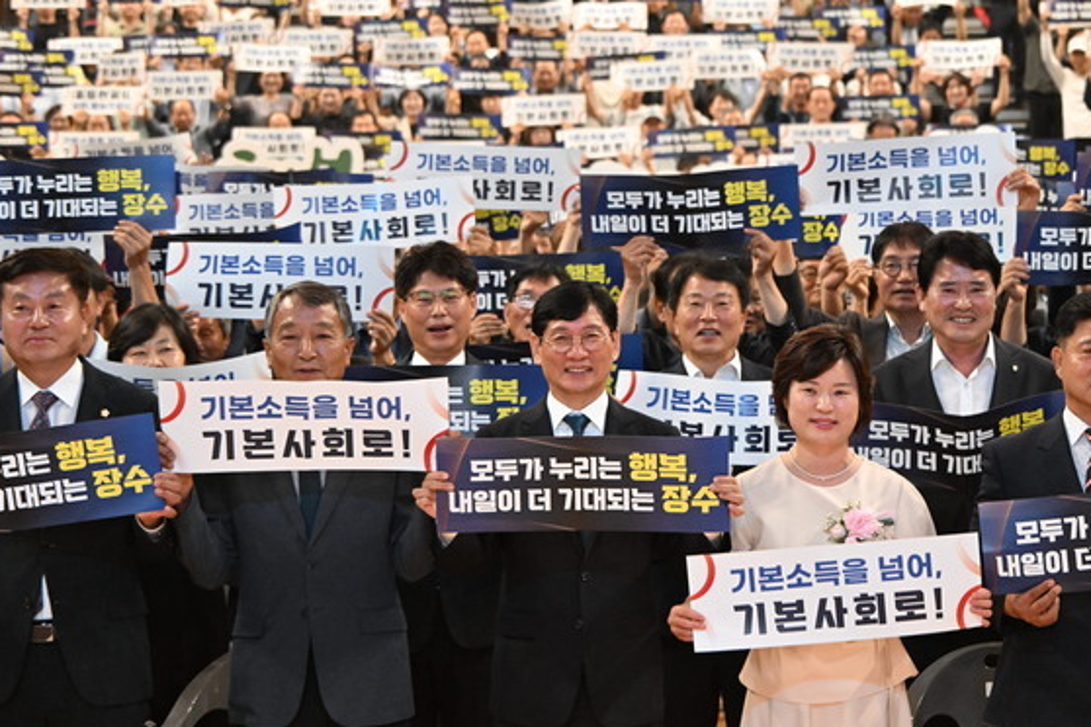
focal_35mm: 107
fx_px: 3242
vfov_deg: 12.8
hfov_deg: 19.1
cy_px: 359
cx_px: 600
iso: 6400
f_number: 6.3
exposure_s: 1/160
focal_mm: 95
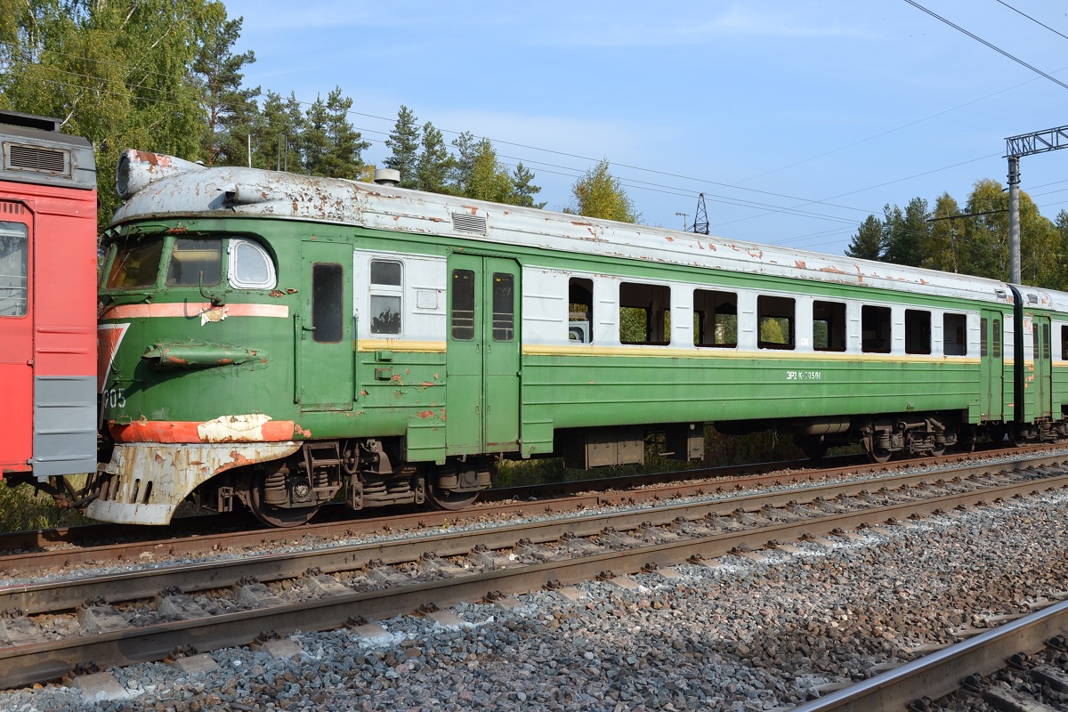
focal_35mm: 32
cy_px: 356
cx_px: 534
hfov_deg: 59.5
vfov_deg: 41.7
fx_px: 934
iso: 100
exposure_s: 1/200
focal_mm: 21
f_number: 7.1
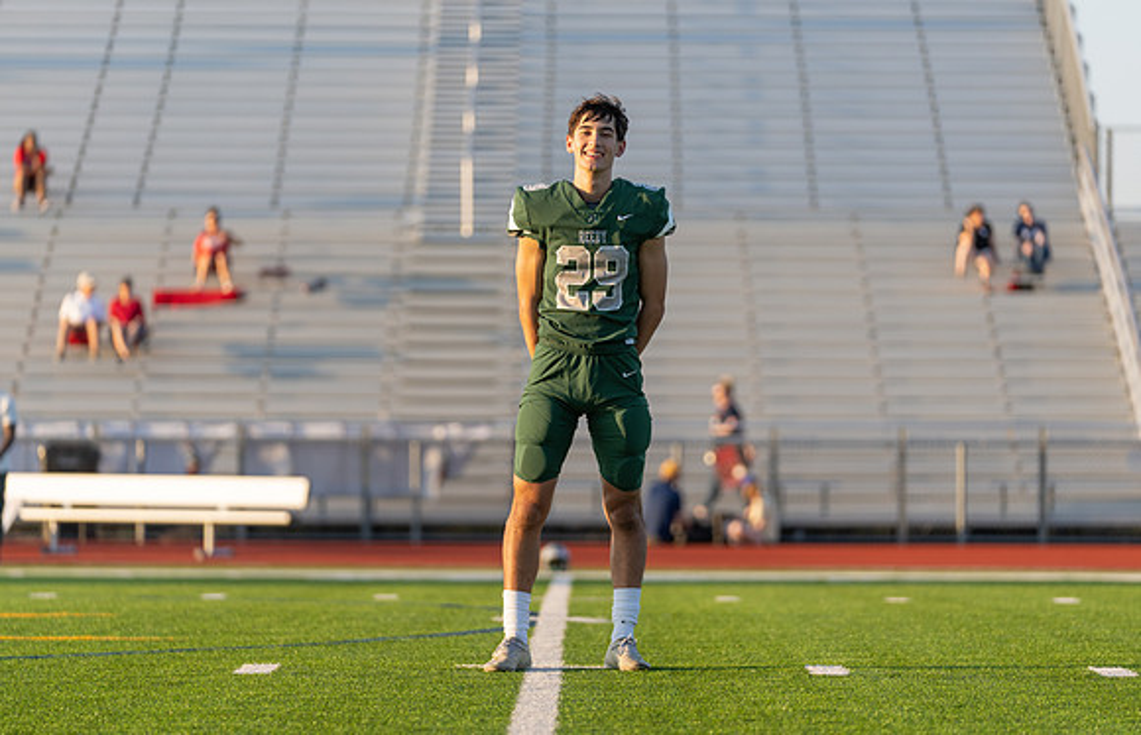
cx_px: 581
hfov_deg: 11.1
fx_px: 5855
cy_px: 370
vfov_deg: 7.2
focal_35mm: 187
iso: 100
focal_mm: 164
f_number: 2.8
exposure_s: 1/500
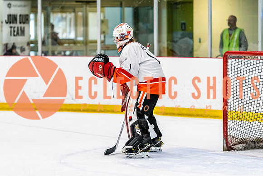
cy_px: 78
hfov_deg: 11.0
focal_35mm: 187
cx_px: 137
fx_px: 1365
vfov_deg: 7.4
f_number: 2.8
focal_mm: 145
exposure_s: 1/640
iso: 1800
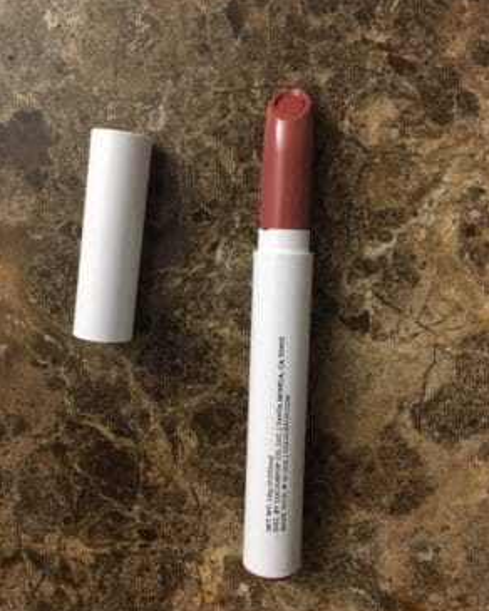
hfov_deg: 47.1
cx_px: 248
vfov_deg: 57.2
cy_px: 295
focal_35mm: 31
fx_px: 561
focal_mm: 4.15
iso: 200
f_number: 2.2
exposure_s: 1/15
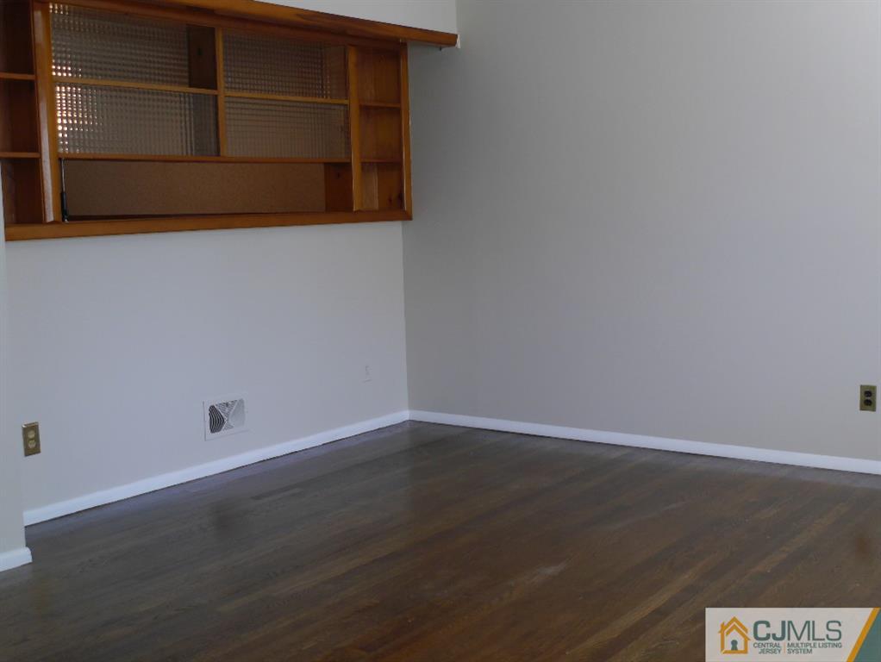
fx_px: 1477
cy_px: 331
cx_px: 440
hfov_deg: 33.2
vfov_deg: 25.3
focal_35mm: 58
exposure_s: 1/60
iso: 400
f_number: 5.4
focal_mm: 29
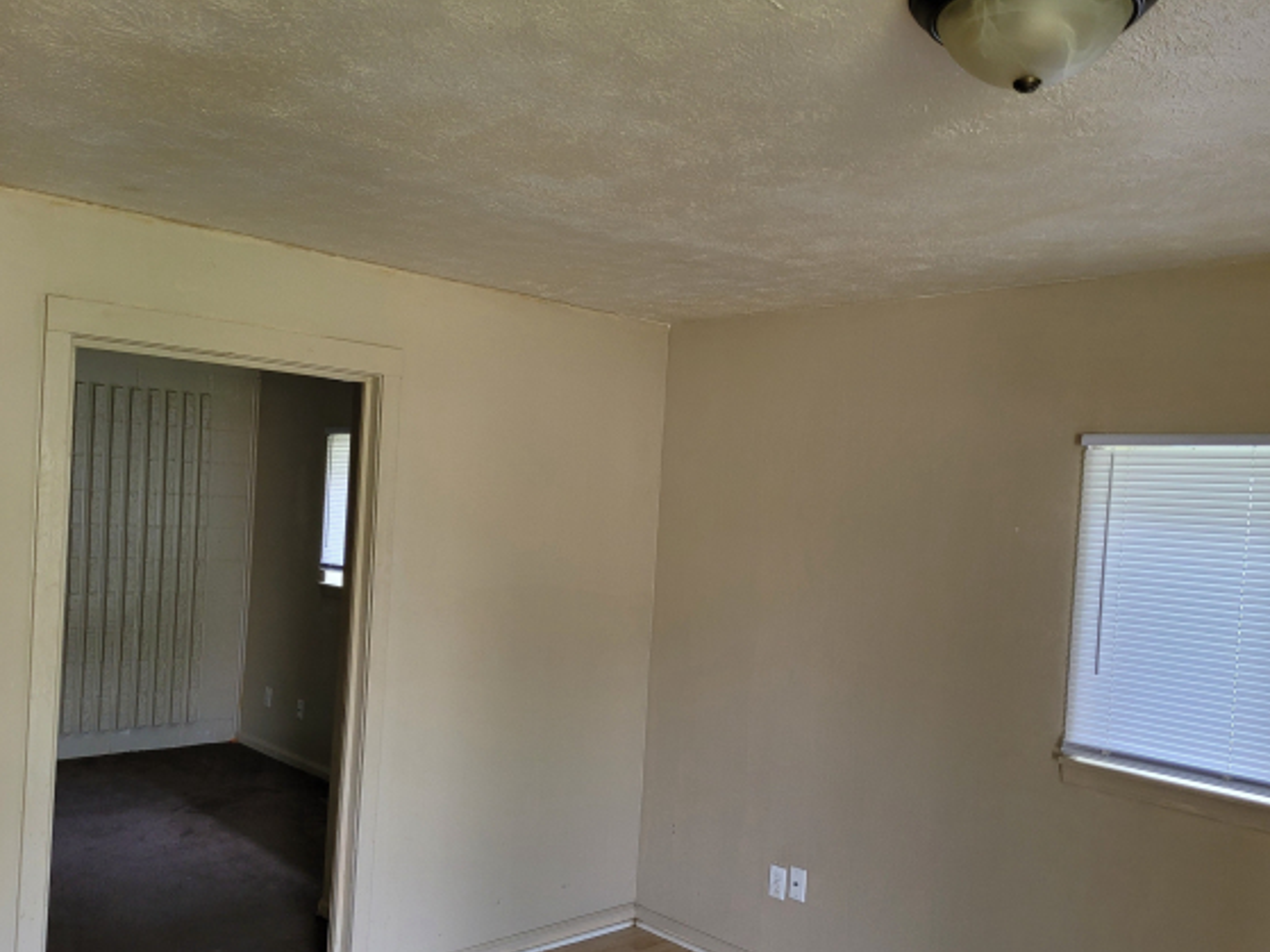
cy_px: 548
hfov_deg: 58.4
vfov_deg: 45.3
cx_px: 653
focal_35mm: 31
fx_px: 1137
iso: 160
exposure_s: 1/120
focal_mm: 5.4
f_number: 1.8
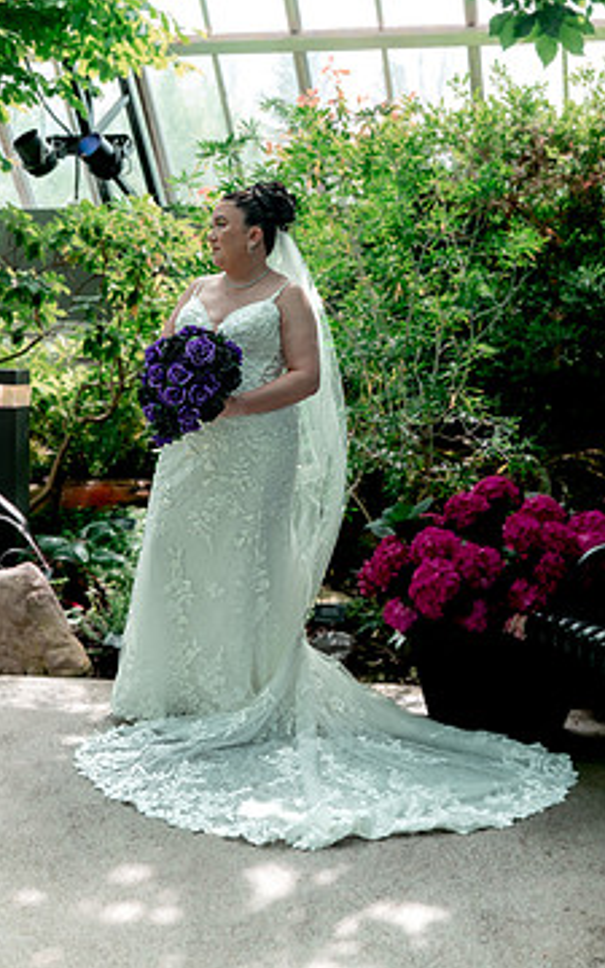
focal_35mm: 46
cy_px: 456
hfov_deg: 27.8
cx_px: 406
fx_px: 1214
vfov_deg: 43.5
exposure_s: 1/160
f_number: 4.5
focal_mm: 28
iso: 200
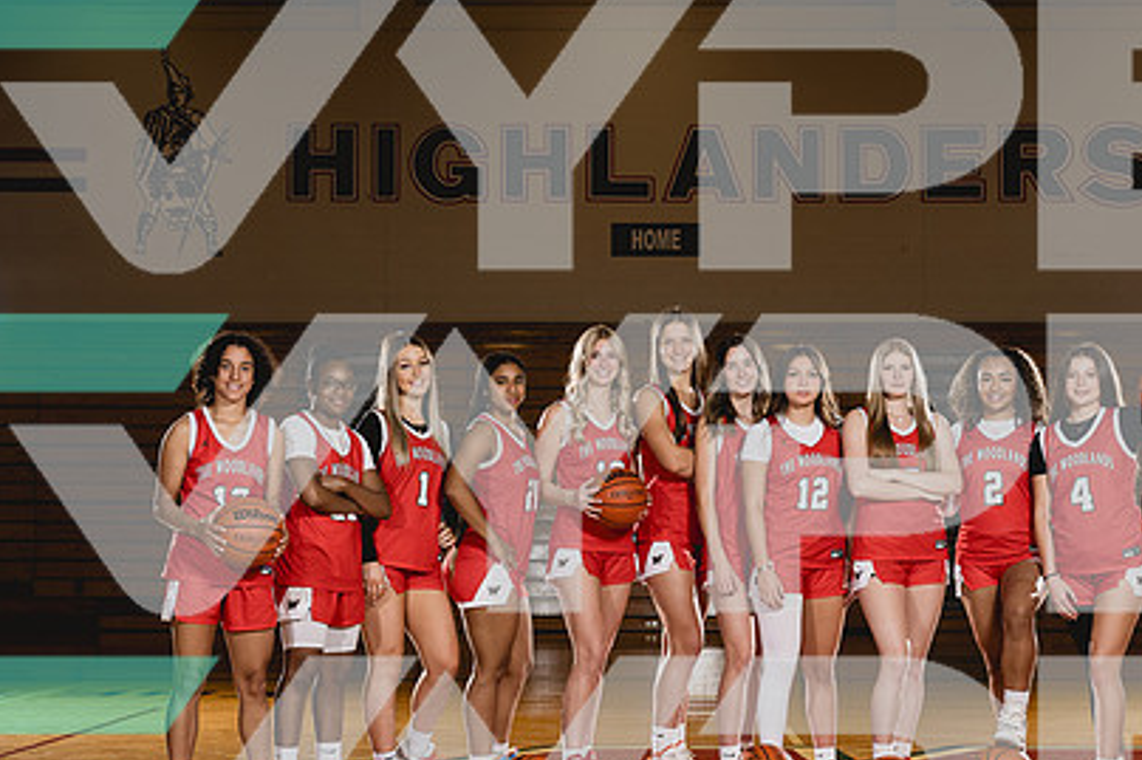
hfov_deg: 29.6
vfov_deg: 20.0
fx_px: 2156
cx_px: 641
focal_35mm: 68
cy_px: 448
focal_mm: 44
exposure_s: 1/250
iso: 320
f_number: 8
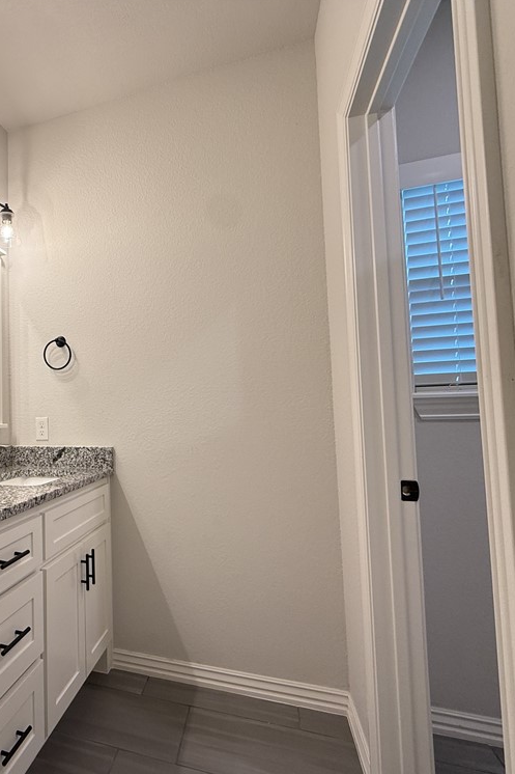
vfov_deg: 84.0
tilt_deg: +3.3
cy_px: 392
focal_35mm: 20
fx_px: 429
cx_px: 94
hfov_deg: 56.8
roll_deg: +1.0
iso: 100
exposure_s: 1/40
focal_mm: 2.22
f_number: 2.2
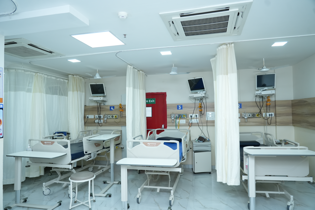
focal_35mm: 24
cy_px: 105
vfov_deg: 53.1
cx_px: 158
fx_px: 210
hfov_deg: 73.7
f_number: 4
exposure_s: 1/200
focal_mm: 24
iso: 1250
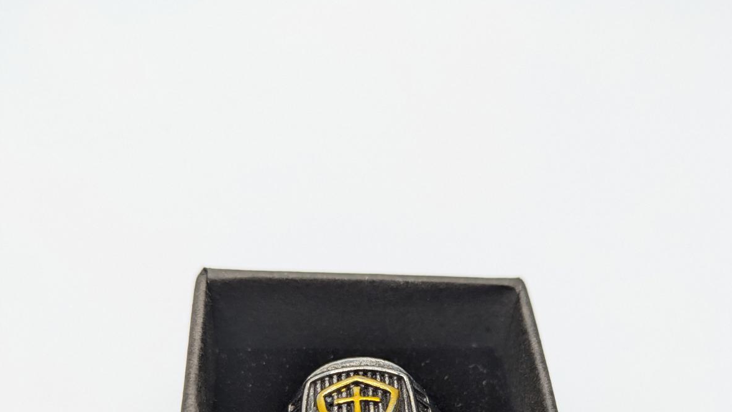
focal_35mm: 37
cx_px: 372
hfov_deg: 54.0
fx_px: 718
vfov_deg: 29.0
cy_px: 452
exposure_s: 1/334
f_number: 1.89
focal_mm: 5.43
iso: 85
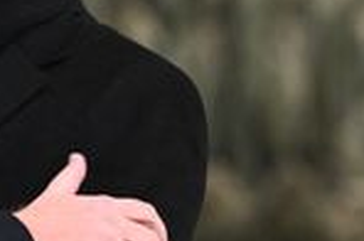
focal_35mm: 824
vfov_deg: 1.7
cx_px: 25
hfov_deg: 2.5
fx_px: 8314
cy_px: 66
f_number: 5.6
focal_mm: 210
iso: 3200
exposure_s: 1/320
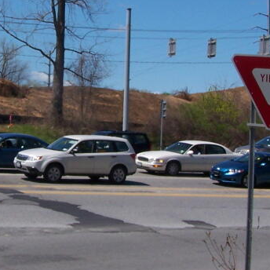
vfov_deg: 17.3
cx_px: 53
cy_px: 80
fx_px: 882
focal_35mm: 100
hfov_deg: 17.3
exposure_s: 1/640
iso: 80
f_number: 5.6
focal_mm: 6.3
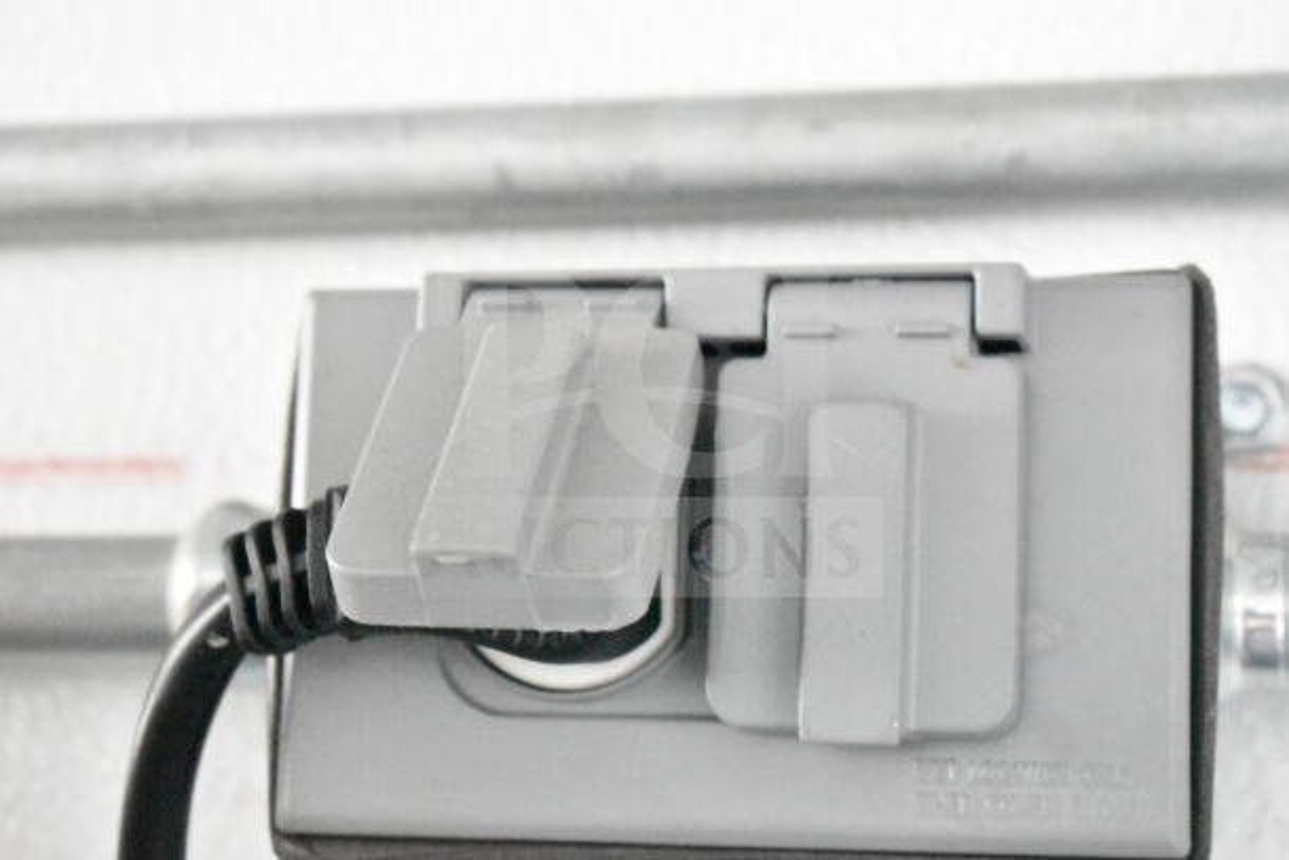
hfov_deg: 24.6
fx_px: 2954
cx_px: 644
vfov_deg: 16.6
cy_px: 430
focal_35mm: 82
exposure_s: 1/25
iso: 25600
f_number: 5.6
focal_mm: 55
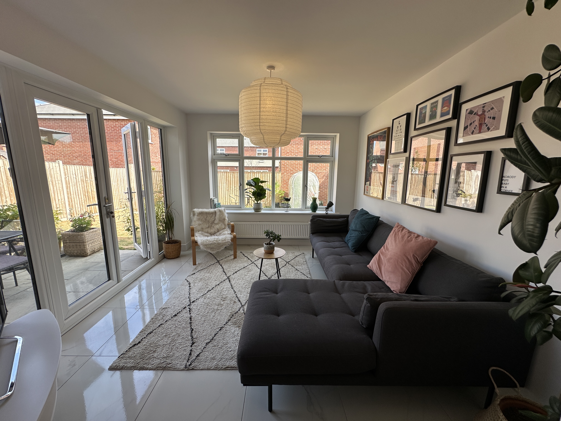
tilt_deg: -9.1
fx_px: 227
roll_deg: -0.3
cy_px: 210
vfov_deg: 85.7
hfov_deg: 102.1
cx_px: 280
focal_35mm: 14
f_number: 2.2
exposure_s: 1/235
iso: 40
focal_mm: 2.22
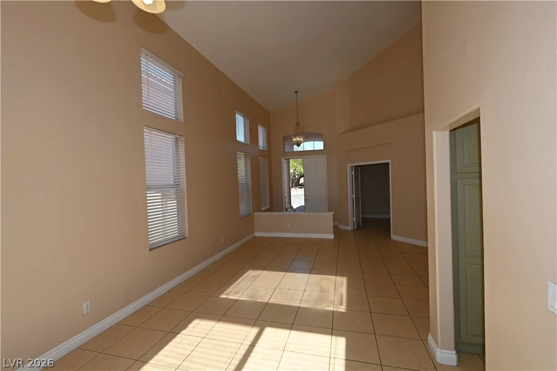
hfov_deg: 96.7
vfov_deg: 73.8
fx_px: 248
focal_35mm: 16
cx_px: 278
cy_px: 186
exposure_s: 1/160
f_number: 6.3
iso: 100
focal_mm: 16
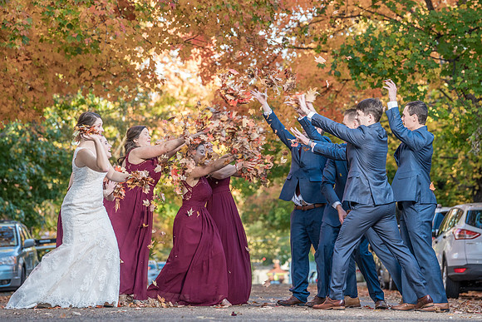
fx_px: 2408
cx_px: 253
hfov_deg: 11.4
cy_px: 175
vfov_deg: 7.6
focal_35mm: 180
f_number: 5.6
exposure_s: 1/400
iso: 1250
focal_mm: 162
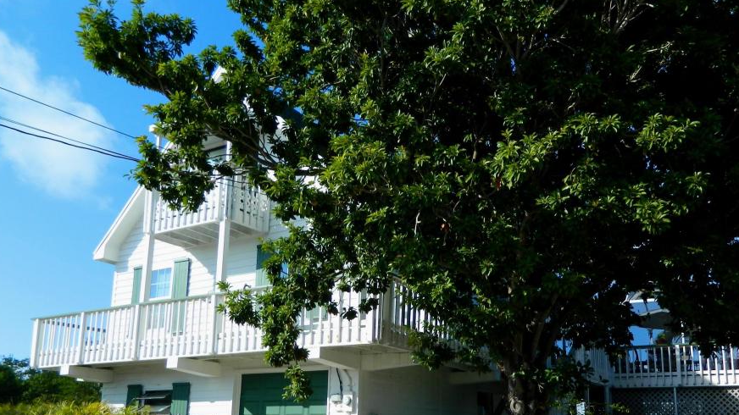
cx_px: 408
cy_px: 305
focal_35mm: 32
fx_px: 627
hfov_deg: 60.9
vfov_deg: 35.9
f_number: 8.7
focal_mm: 4.5
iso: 80
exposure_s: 1/125
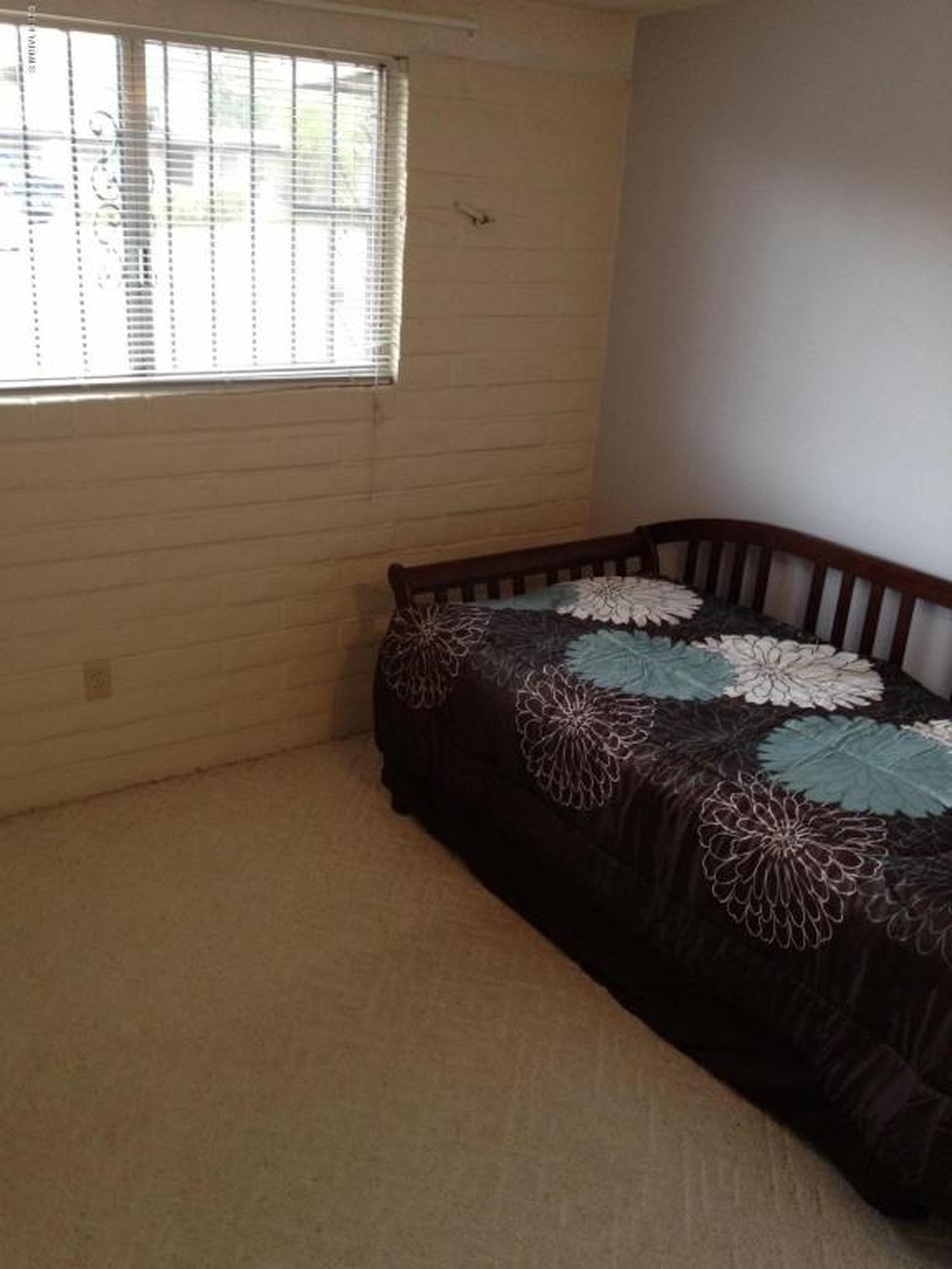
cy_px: 634
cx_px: 476
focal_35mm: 35
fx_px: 1283
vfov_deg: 52.6
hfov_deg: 40.7
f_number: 2.4
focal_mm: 4.28
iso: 200
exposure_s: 1/20
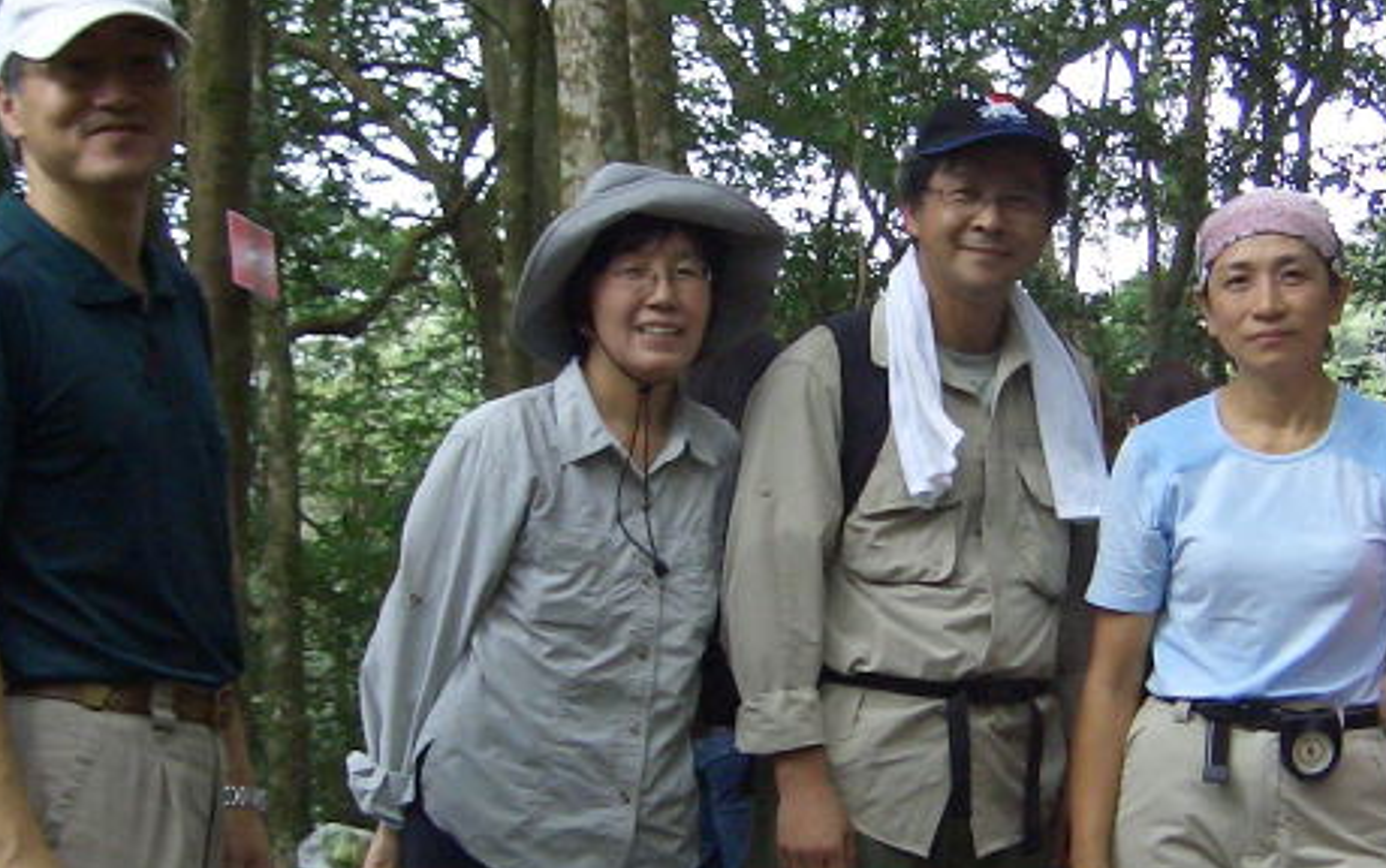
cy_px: 546
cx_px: 943
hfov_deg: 22.4
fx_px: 3477
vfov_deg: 14.2
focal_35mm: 92
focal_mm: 8
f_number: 2.8
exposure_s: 1/125
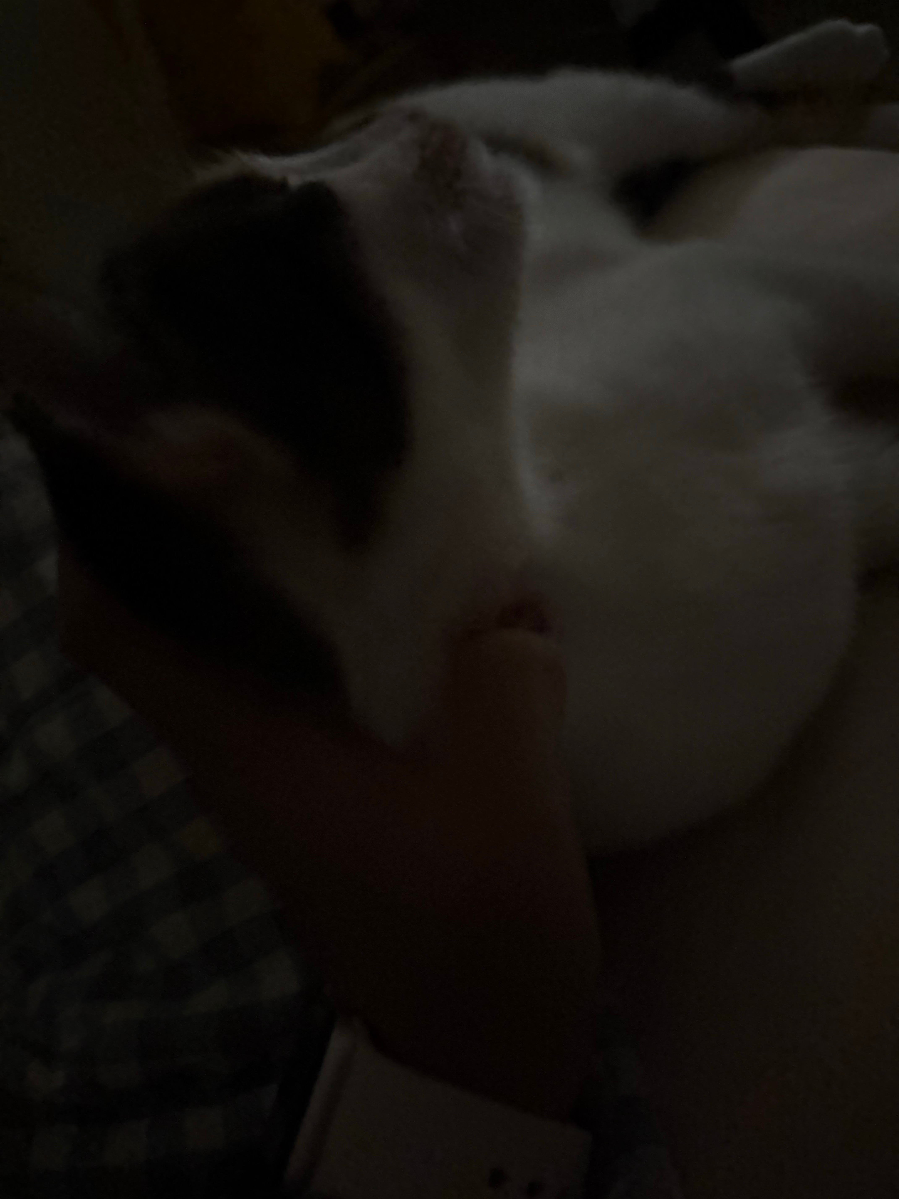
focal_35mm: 24
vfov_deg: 71.6
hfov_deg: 56.8
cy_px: 600
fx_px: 831
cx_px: 450
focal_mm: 6.76
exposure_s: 1/15
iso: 12500
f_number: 1.78
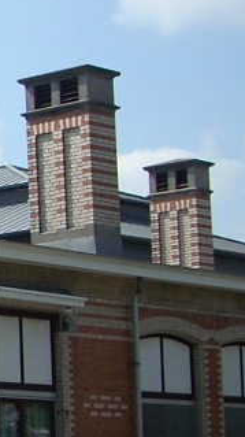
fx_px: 1874
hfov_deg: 6.9
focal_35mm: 162
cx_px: -443
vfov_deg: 13.3
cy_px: 244
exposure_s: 1/297
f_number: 5.6
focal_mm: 6.2
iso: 64
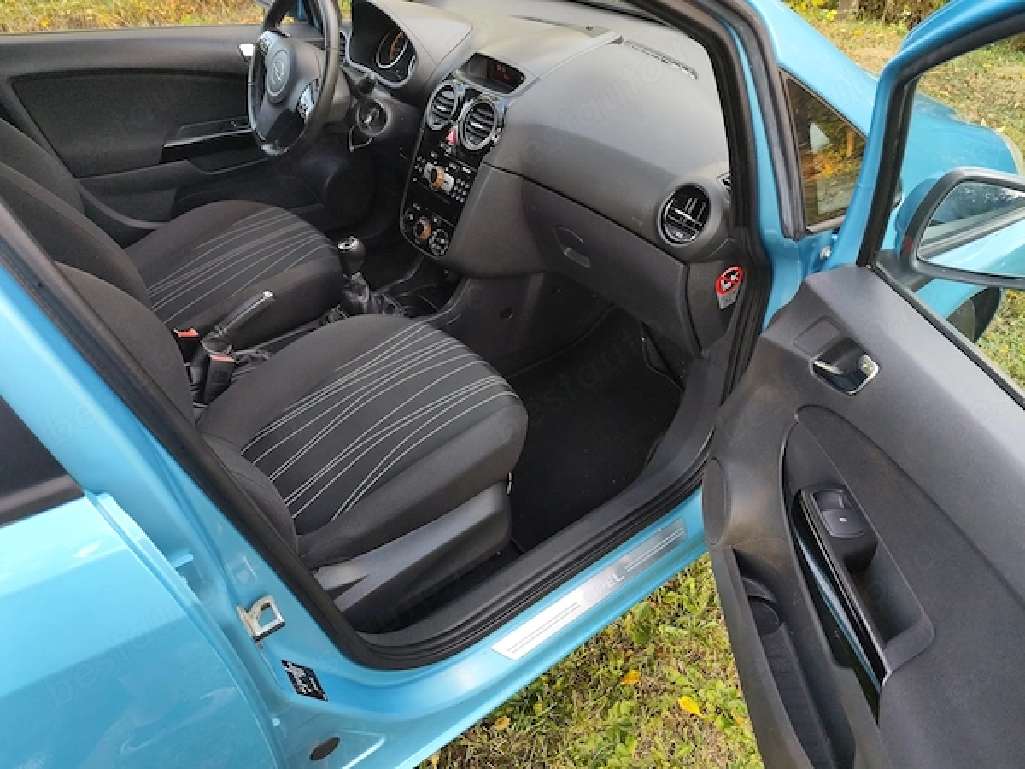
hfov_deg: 73.9
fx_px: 681
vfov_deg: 58.9
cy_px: 384
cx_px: 512
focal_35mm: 23
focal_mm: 6.19
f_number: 1.65
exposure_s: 1/100
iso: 373
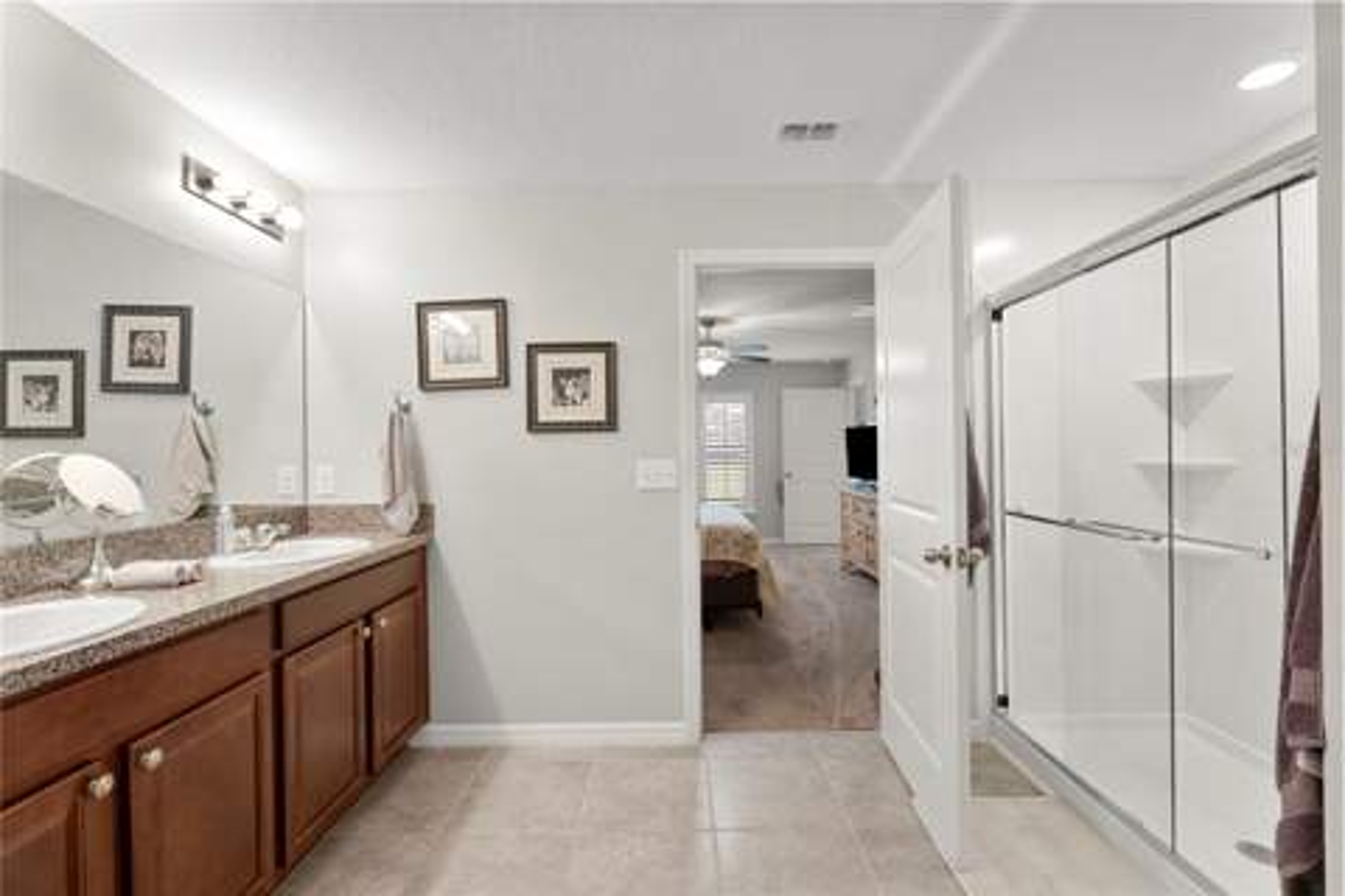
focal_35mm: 16
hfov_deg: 95.0
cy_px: 448
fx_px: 616
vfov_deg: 72.1
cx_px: 672
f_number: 9
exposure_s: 1/20
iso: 2000
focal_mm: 16.5
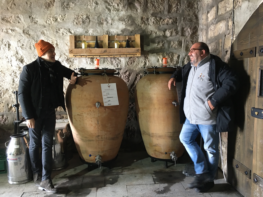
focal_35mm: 29
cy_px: 98
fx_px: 220
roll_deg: -1.2
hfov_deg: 61.7
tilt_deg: -3.4
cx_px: 132
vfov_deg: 48.2
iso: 100
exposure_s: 1/10
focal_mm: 4.15
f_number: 2.2
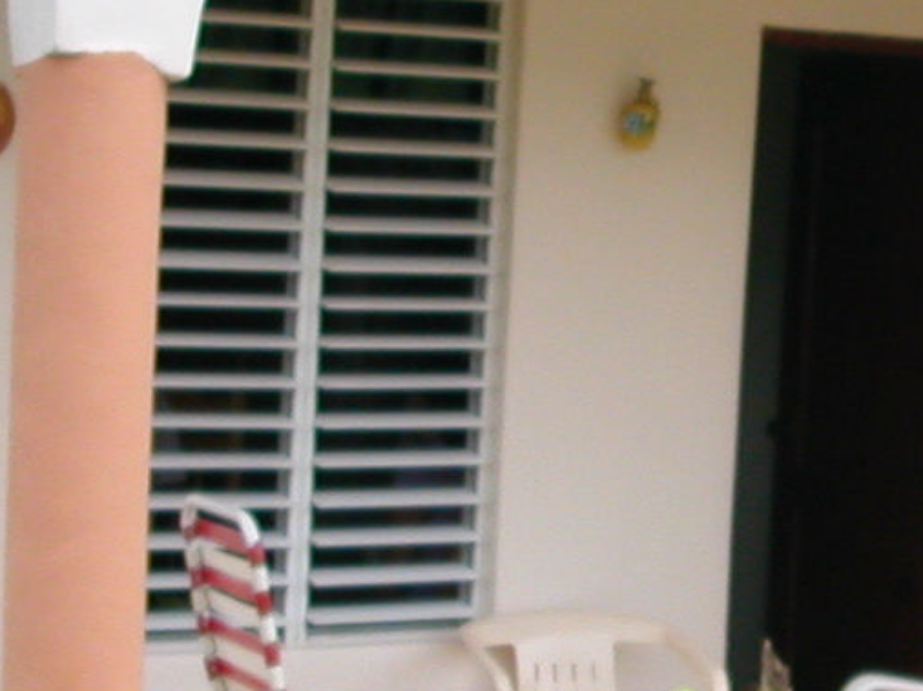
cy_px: 436
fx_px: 3118
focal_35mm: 117
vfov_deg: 12.6
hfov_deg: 16.5
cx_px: 943
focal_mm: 5.6
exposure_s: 1/574
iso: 100
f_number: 2.7
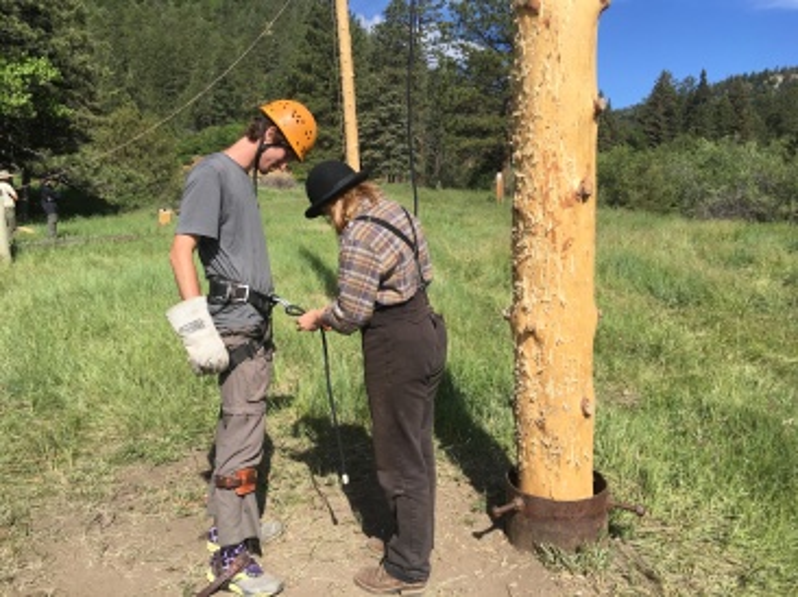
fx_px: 668
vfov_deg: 48.2
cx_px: 399
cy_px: 298
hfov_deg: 61.7
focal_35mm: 29
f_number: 2.2
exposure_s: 1/1261
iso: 25
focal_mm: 4.15
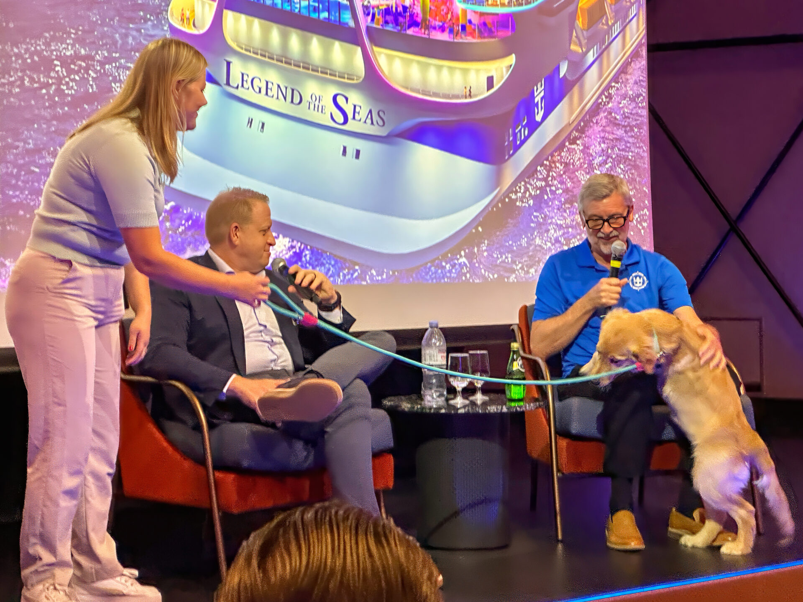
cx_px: 402
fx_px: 1786
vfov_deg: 19.1
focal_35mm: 77
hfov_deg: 25.3
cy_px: 301
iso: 320
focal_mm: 9
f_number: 2.8
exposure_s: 1/60
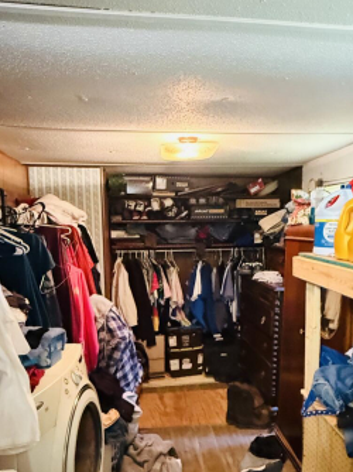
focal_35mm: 28
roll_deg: -0.3
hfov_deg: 49.5
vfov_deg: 62.9
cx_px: 202
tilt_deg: -7.1
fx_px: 381
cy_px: 282
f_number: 2.2
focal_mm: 2.22
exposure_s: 1/40
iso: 1250
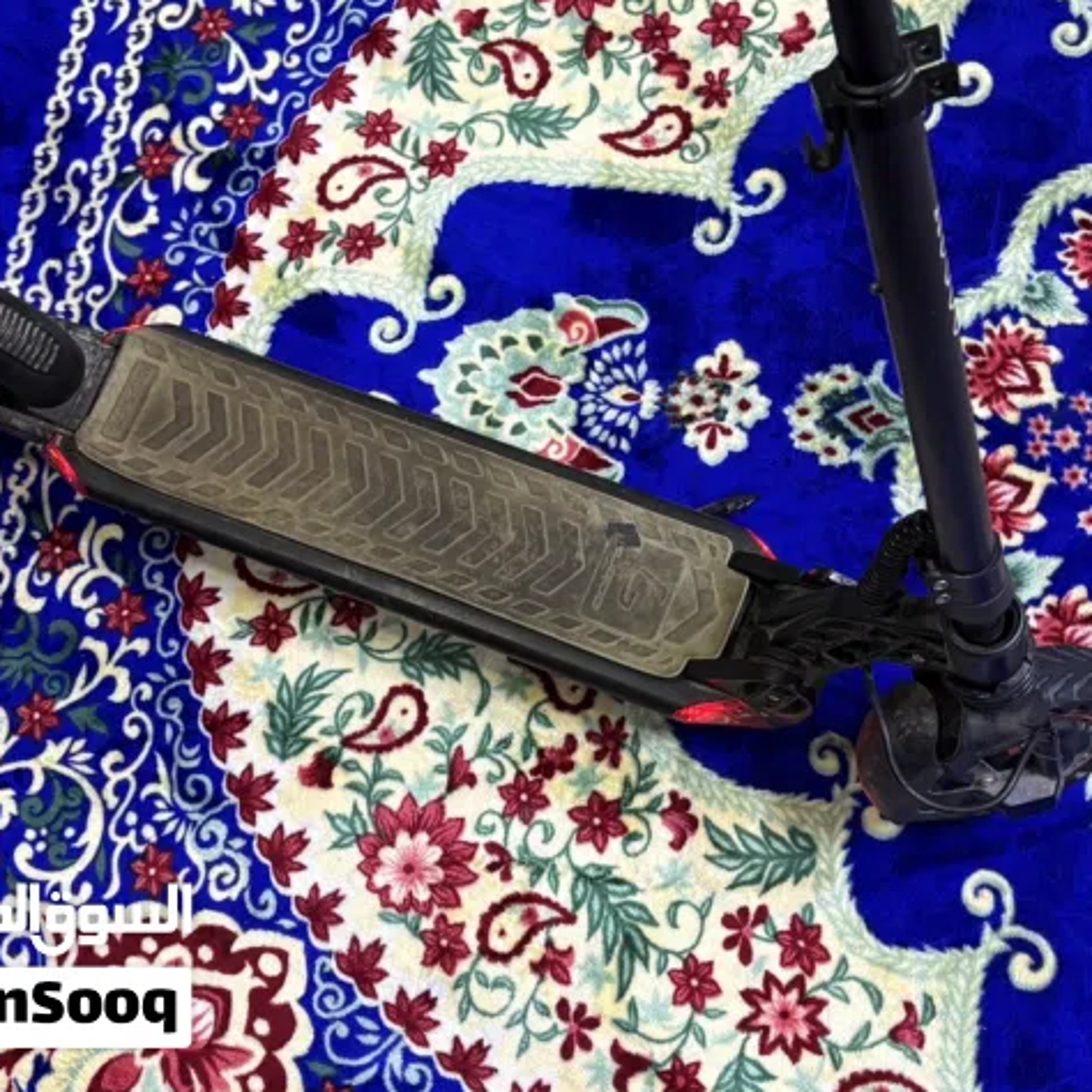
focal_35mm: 31
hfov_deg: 52.5
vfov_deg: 52.5
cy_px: 551
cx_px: 539
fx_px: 1106
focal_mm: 5.96
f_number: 1.6
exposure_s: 1/50
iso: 200
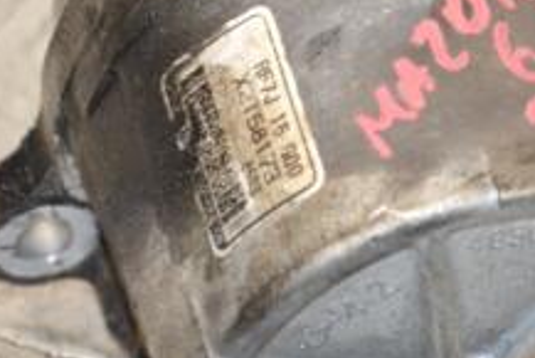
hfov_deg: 5.4
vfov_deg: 3.6
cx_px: 409
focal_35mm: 382
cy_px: 111
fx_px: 5681
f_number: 5.6
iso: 800
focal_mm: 92
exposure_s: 1/160
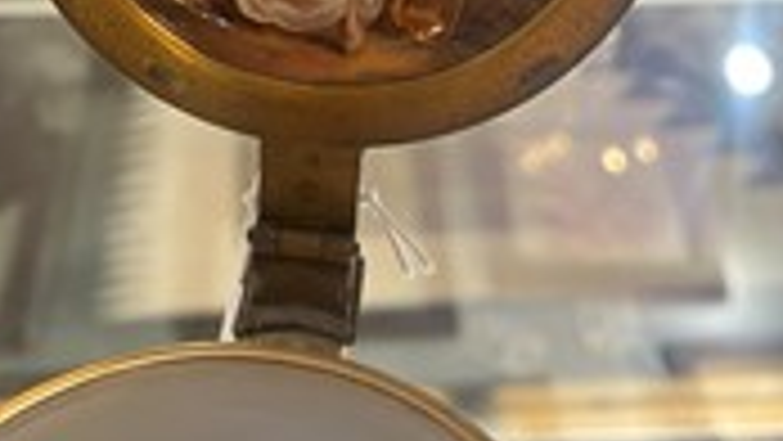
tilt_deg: -28.6
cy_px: -153
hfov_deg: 32.2
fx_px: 1350
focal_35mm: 65
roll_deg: -0.7
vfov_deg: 17.3
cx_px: 310
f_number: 1.6
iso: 100
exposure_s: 1/50
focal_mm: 5.1
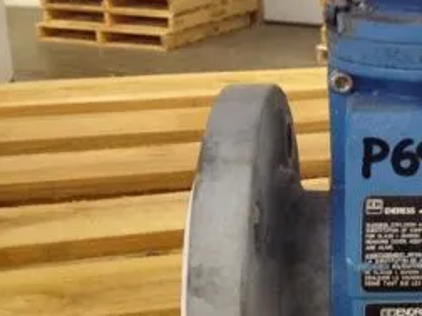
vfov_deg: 16.6
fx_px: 1085
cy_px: 149
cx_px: 461
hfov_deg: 21.0
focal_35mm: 89
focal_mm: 4.28
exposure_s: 1/20
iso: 160
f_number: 2.4
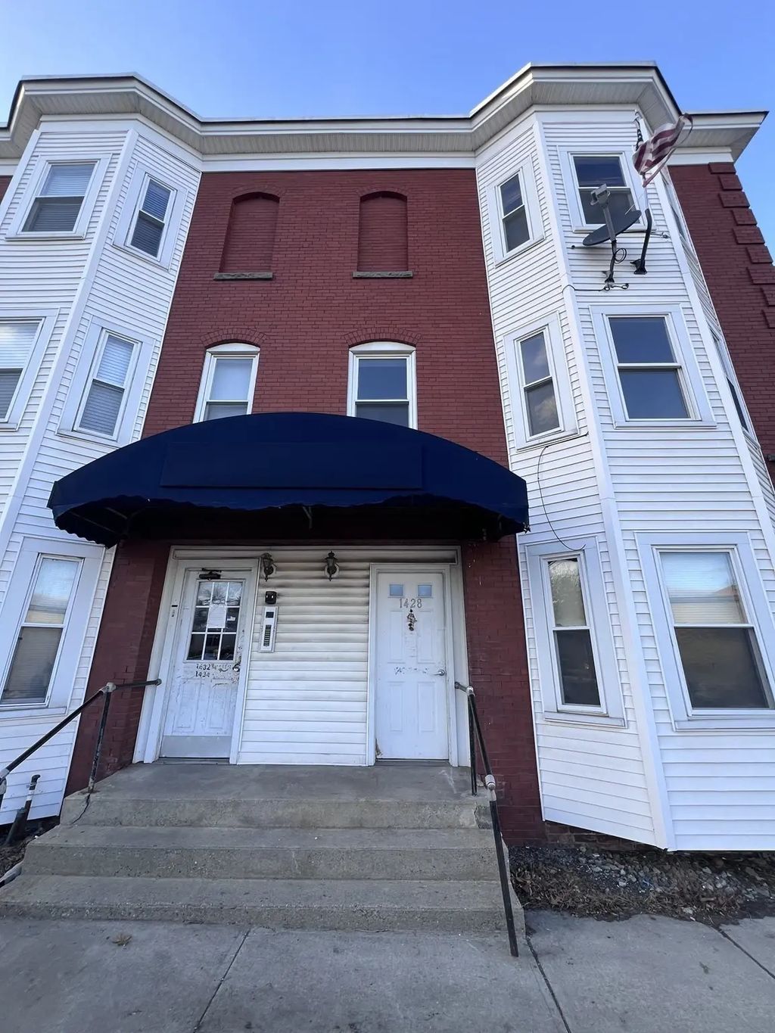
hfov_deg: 89.9
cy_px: 516
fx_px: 388
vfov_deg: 106.2
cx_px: 388
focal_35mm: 13
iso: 32
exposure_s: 1/147
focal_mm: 1.57
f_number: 1.8
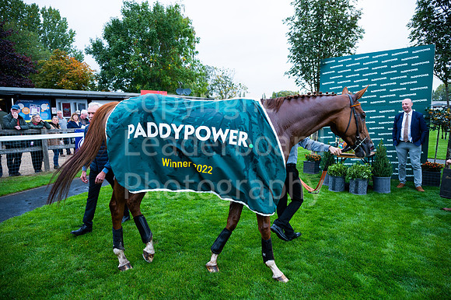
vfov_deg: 53.1
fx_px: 300
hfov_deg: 73.8
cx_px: 226
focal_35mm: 24
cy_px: 150
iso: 500
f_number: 4
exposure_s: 1/800
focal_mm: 24
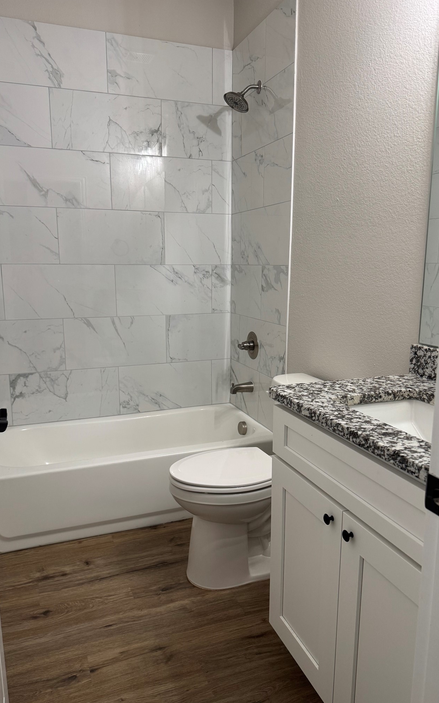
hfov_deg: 47.6
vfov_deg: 70.4
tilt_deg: -10.9
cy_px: 357
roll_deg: +0.4
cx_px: 211
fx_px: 498
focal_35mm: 26
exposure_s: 1/120
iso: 160
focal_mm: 6.76
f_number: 1.78
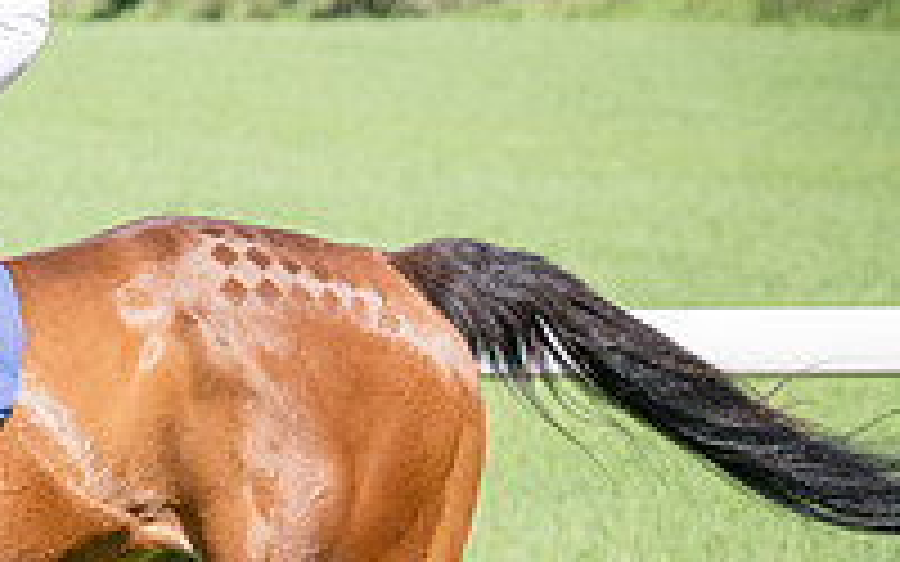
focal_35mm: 417
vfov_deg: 3.1
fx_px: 10228
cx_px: -596
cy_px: 483
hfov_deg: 5.0
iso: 400
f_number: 4
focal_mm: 88
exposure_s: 1/3200
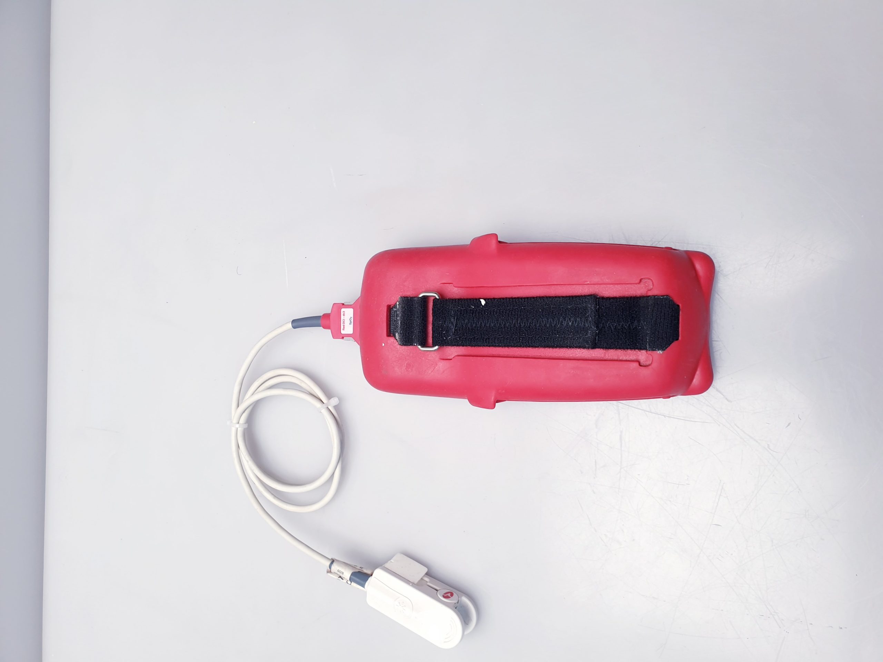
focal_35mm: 26
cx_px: 442
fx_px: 663
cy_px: 331
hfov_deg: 67.3
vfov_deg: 53.1
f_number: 2.4
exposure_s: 1/50
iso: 64
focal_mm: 4.3
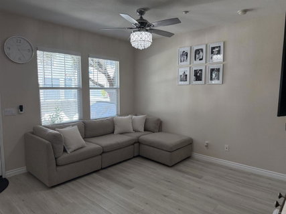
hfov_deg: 71.6
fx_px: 198
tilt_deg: -5.8
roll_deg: -0.4
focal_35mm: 24
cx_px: 143
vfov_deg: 56.8
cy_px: 107
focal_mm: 6.76
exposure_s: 1/210
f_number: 1.78
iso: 200
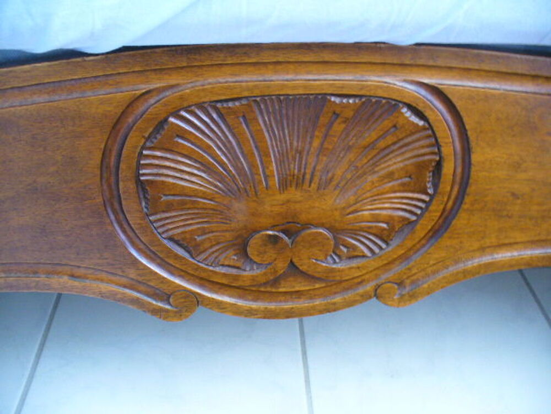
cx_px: 276
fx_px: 589
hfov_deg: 50.1
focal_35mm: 37
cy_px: 207
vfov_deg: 38.7
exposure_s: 1/8
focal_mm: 6.1
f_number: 2.8
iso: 200
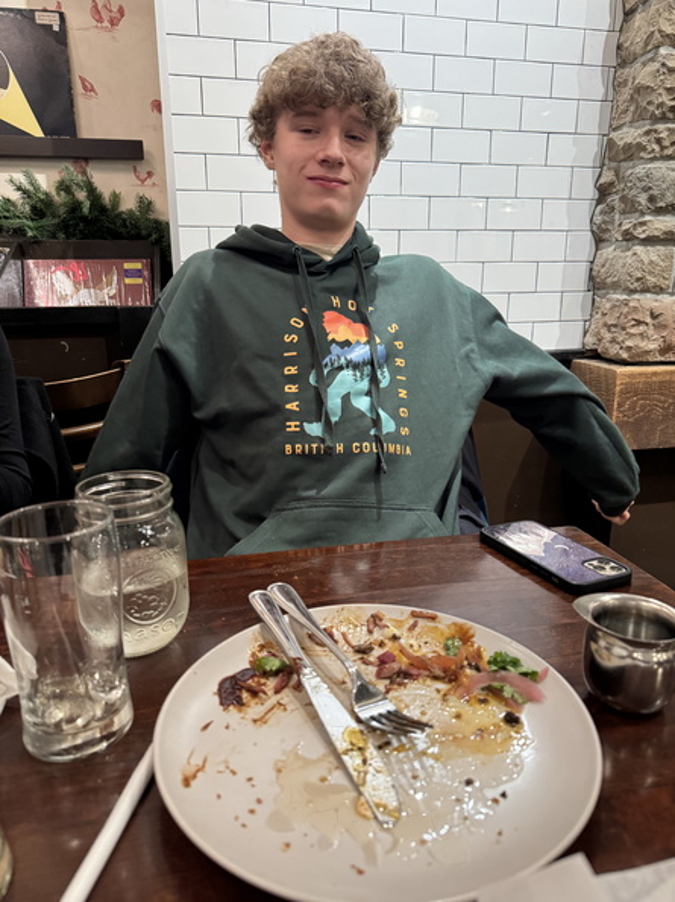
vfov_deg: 71.6
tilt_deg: -15.1
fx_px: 624
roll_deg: -0.1
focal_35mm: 24
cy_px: 451
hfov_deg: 56.8
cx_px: 338
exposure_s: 1/60
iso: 500
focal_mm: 6.76
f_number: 1.78
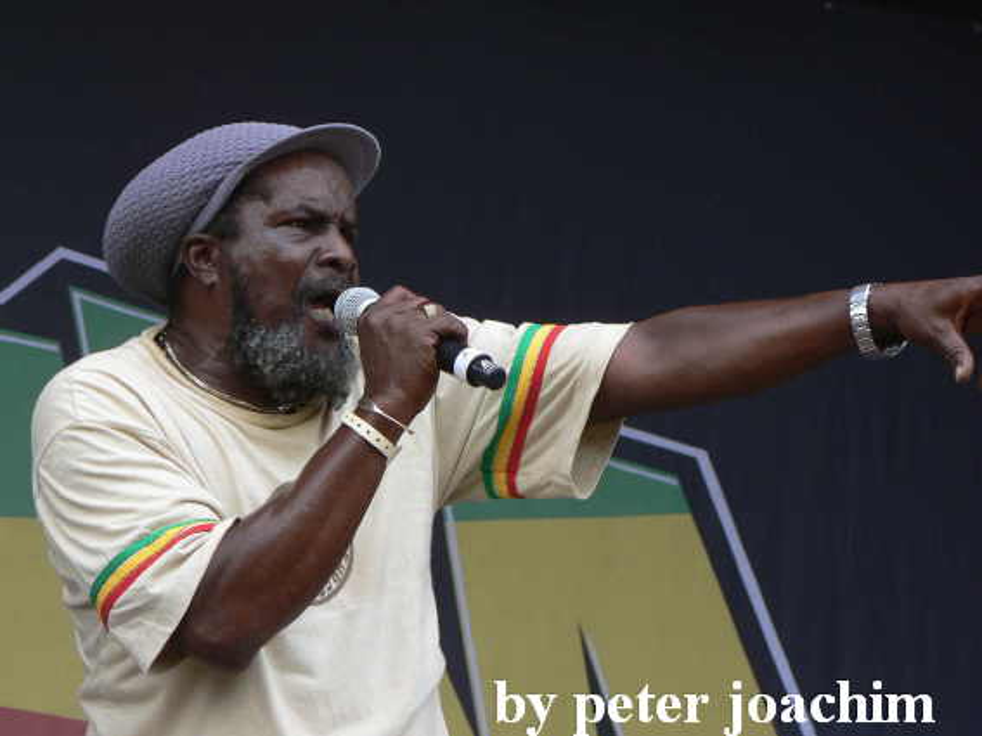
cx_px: 491
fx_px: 5247
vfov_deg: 8.0
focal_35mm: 185
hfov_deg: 10.7
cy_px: 368
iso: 64
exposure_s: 1/100
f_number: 4
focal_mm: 31.6
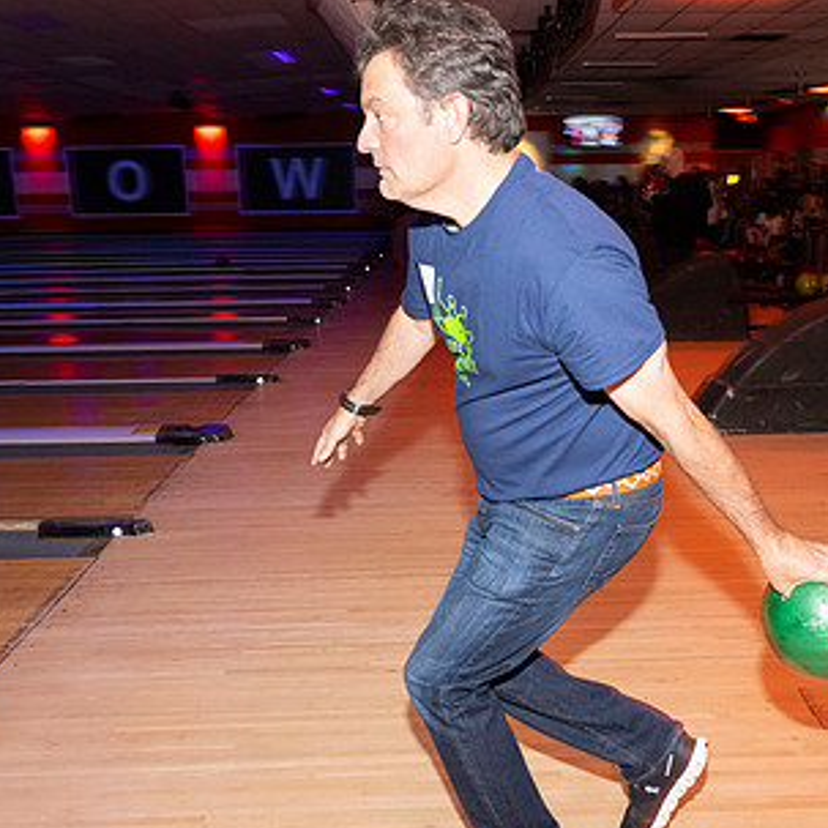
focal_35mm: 39
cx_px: 506
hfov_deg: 42.6
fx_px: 1055
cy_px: 482
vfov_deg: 42.7
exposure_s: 1/100
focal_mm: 24
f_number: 5.6
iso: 2000
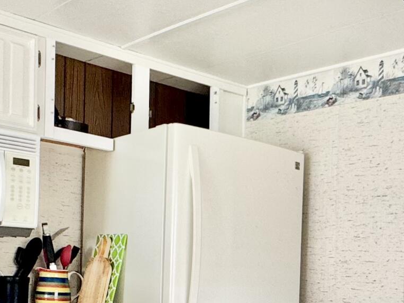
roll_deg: -1.8
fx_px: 642
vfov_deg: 25.5
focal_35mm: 55
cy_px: 290
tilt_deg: -1.8
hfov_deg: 34.0
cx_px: 320
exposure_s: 1/99
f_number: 2.2
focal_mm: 2.22
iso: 125
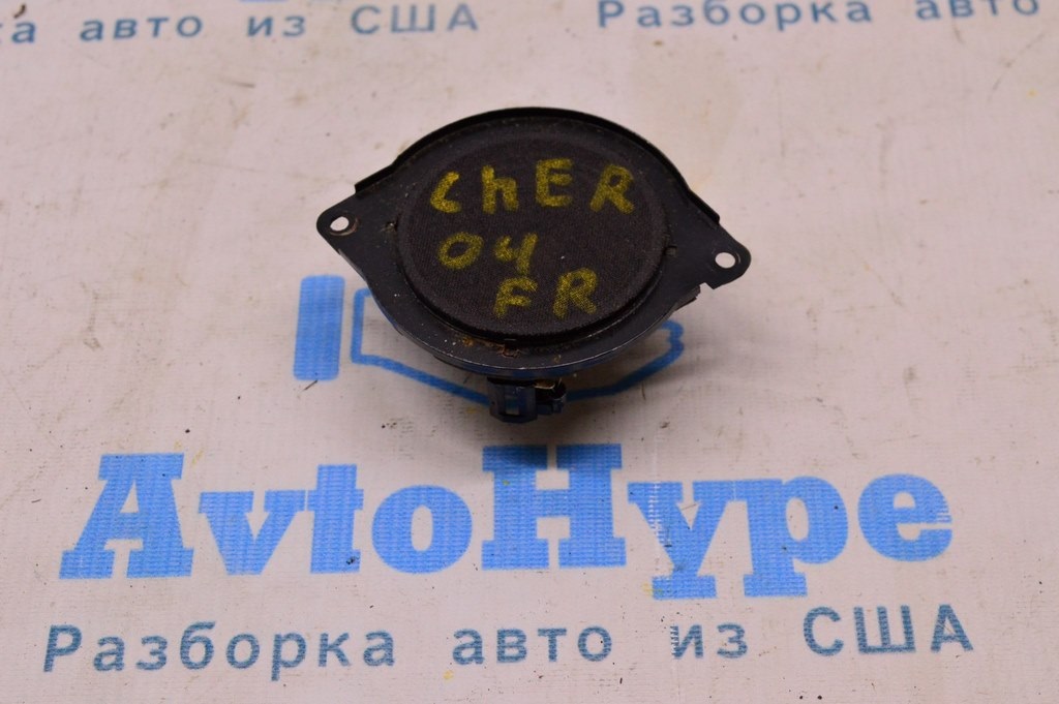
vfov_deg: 22.6
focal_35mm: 60
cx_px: 530
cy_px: 352
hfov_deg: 33.4
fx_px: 1764
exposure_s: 1/125
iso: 1600
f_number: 8
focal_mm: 40
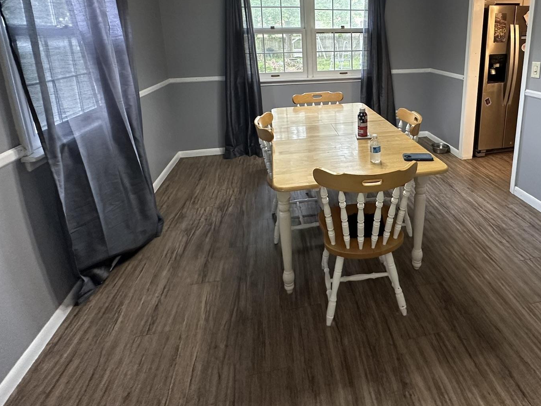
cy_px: 105
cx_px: 340
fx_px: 328
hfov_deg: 77.5
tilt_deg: -11.5
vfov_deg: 60.2
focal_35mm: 21
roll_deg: +0.2
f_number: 2.2
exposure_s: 1/60
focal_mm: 2.22
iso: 400
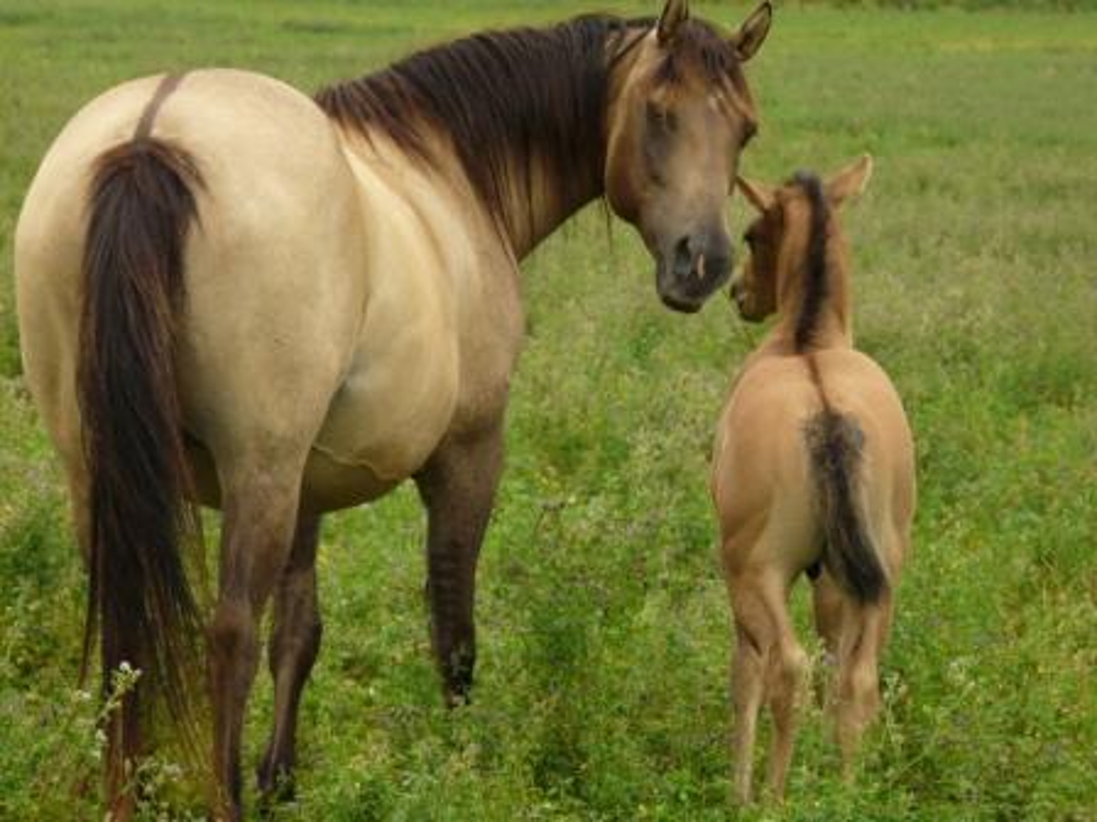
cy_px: 411
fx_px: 6116
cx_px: 548
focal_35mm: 193
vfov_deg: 7.7
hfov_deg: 10.2
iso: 200
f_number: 4
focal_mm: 31.7
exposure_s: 1/200
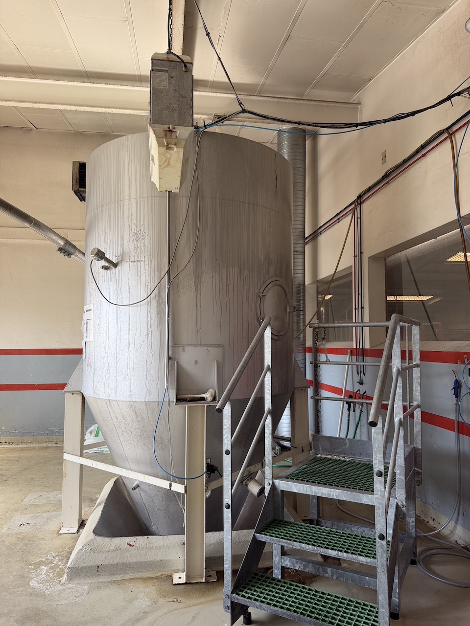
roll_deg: +0.5
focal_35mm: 24
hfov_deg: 56.8
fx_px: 434
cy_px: 313
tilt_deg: +4.0
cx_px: 235
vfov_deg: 71.6
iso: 80
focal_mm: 6.76
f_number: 1.78
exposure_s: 1/121
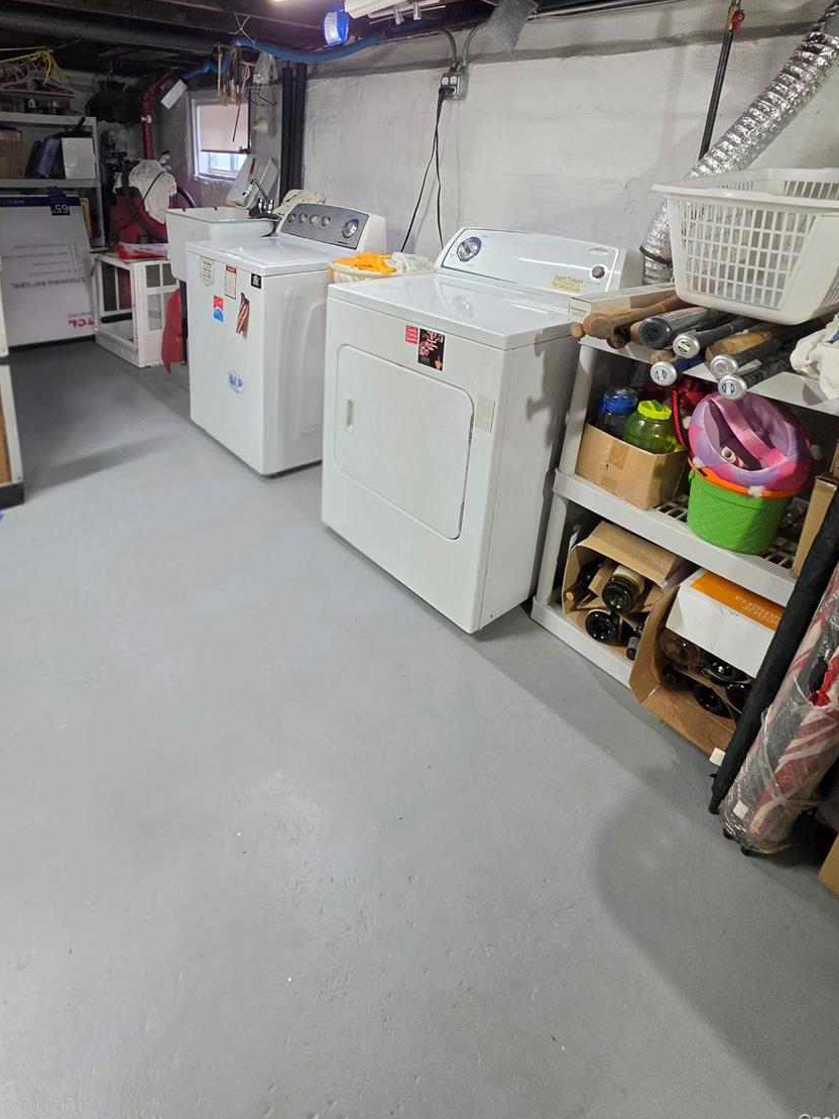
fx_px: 582
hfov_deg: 70.8
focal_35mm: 18
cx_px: 333
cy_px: 359
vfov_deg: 84.2
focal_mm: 2.2
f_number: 1.9
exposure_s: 1/120
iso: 250
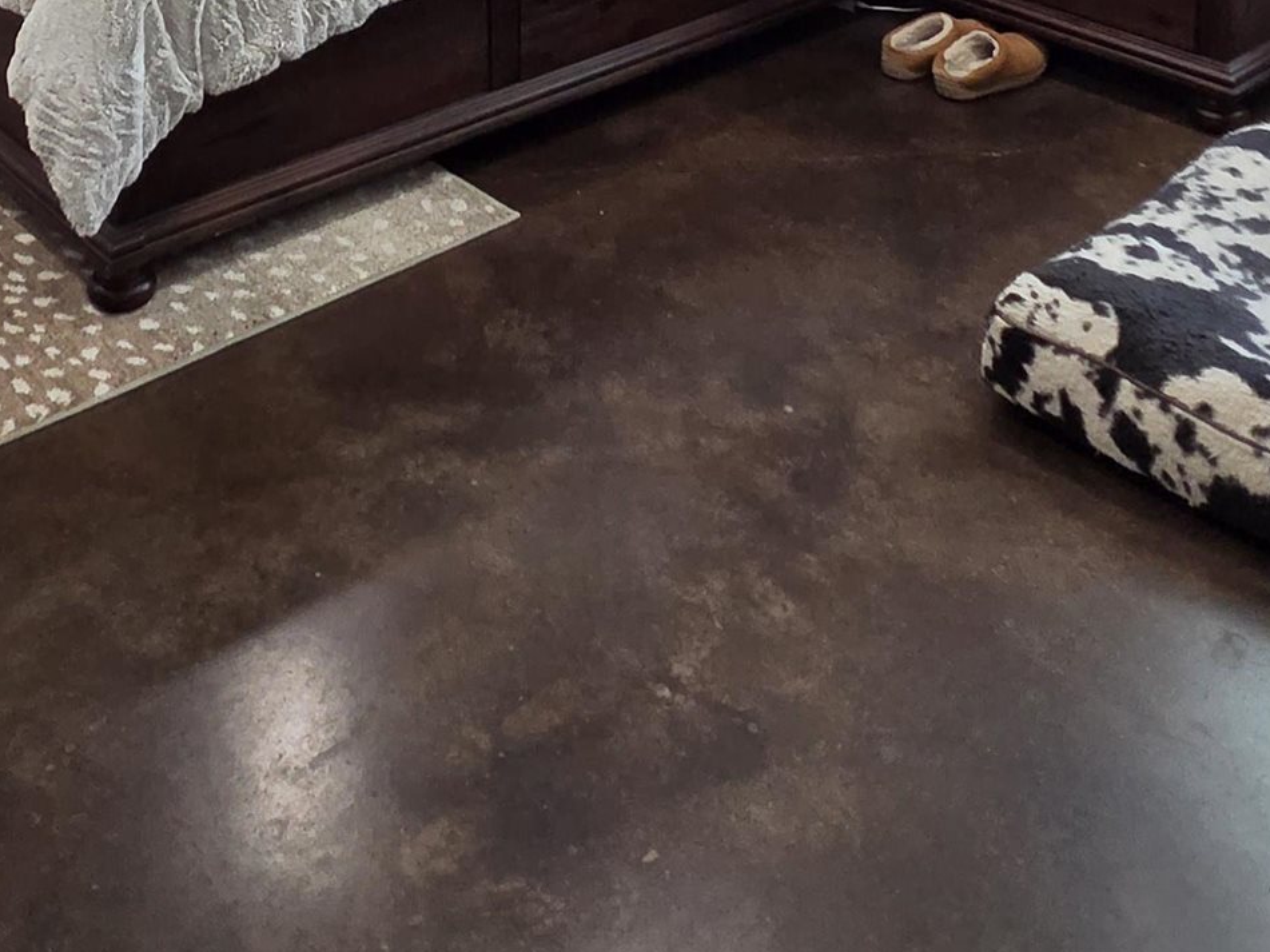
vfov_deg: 25.4
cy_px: -494
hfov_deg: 44.4
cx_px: 465
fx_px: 1541
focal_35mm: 42
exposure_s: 1/120
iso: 250
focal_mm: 2.2
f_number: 2.2
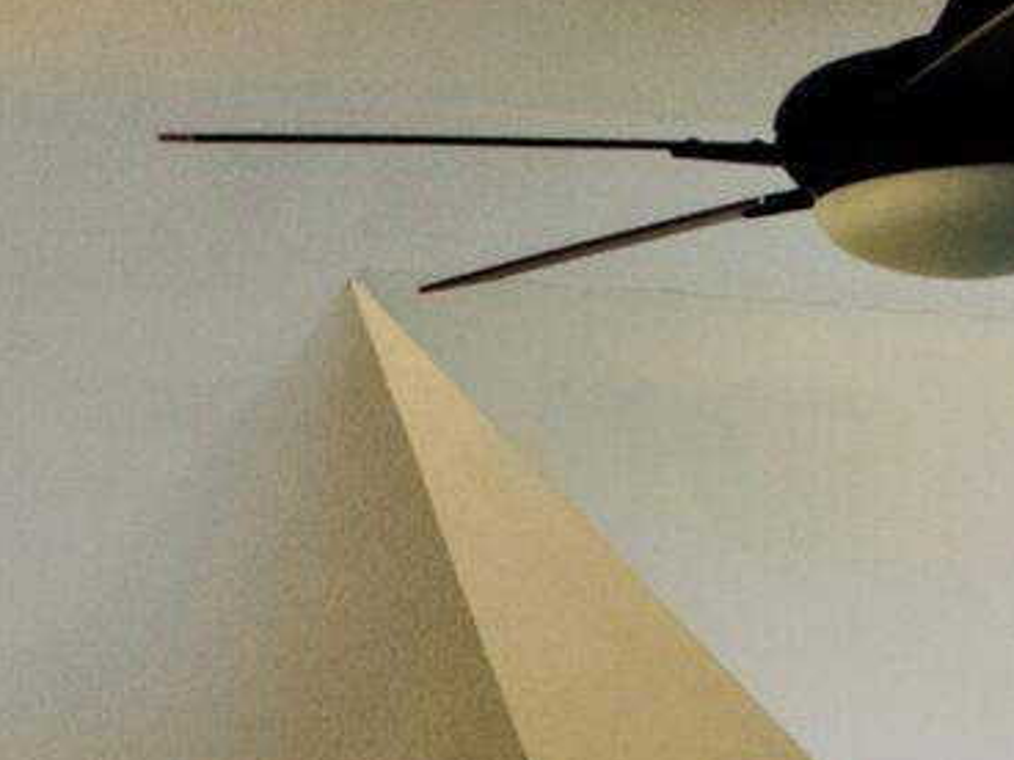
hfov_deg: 15.0
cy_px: 1055
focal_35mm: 125
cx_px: -318
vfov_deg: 11.5
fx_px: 3662
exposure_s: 1/160
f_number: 3.2
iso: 800
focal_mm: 16
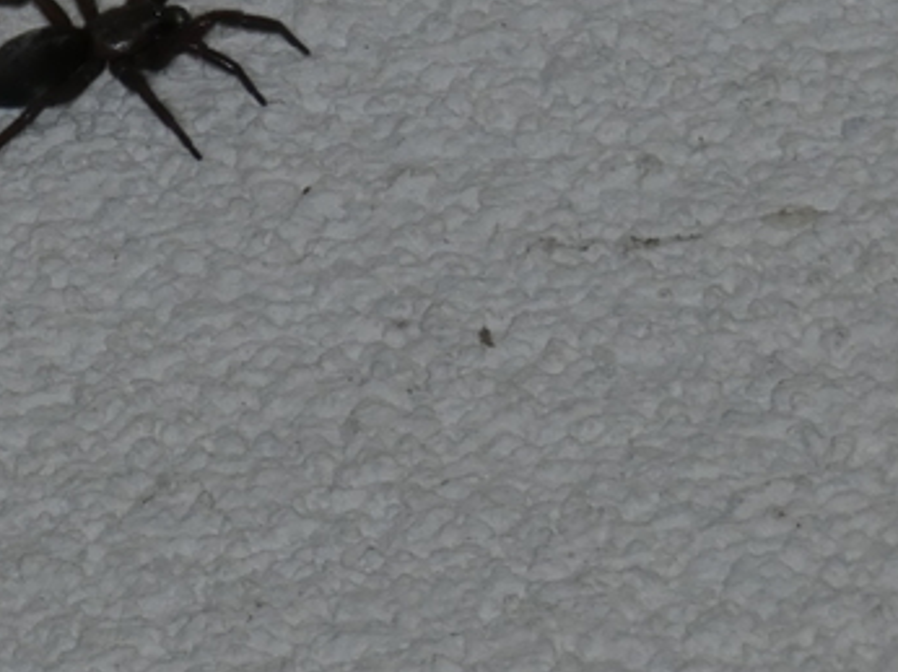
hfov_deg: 1.3
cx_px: 206
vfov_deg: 1.0
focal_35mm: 1535
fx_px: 39793
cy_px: -73
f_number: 5.6
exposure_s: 1/200
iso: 400
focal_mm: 111.5
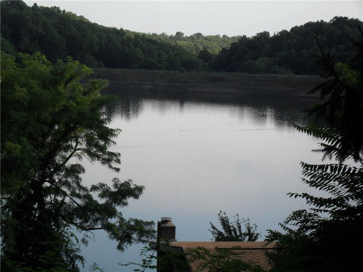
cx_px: 182
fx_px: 1101
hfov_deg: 18.7
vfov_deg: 14.1
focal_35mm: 105
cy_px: 136
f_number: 5.8
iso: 100
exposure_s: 1/250
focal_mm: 18.9
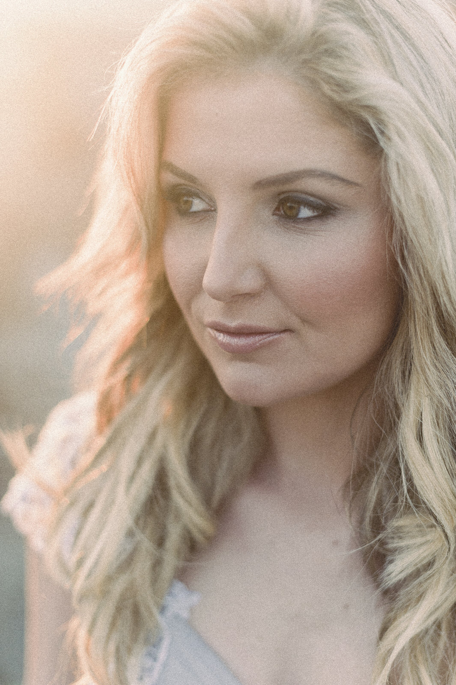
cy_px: 342
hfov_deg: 27.0
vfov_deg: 39.6
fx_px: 951
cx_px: 228
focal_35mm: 50
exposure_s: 1/1600
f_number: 2
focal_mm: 50
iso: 320
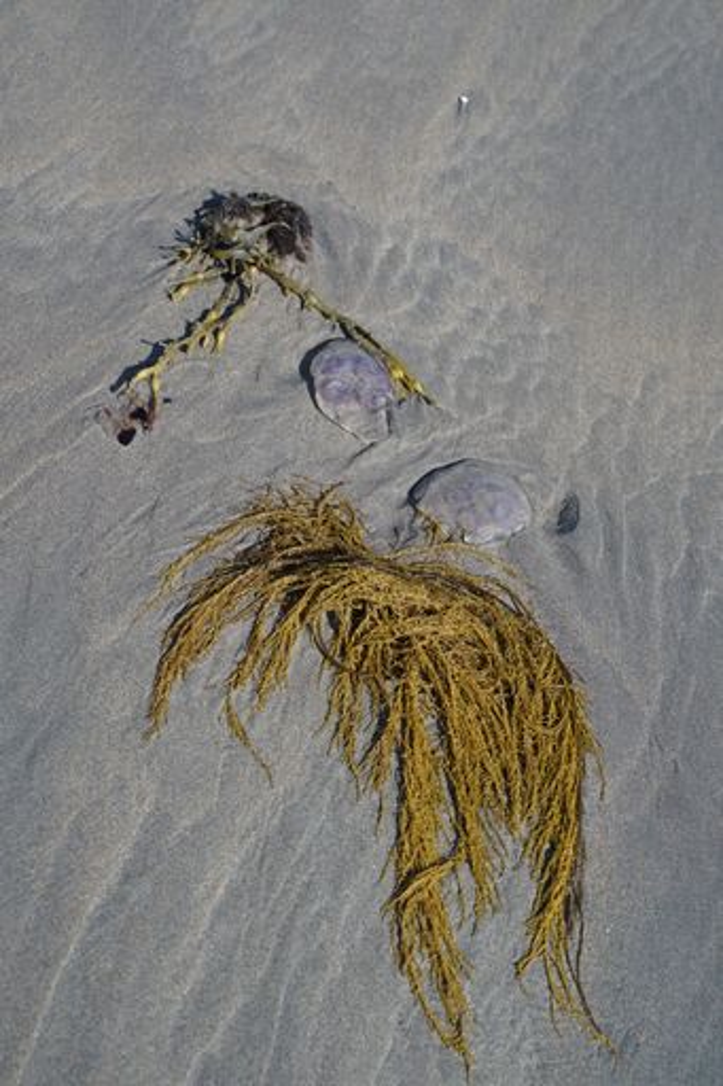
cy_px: 543
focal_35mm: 58
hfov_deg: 23.4
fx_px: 1748
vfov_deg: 34.5
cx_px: 362
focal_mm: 58
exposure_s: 1/400
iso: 100
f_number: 6.3
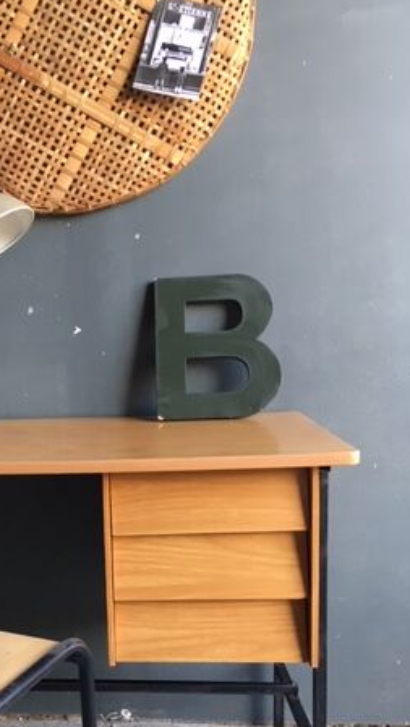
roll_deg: +2.5
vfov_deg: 44.7
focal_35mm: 45
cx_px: 29
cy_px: 494
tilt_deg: -12.2
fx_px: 869
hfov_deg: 25.6
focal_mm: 4.15
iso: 64
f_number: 2.2
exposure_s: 1/33
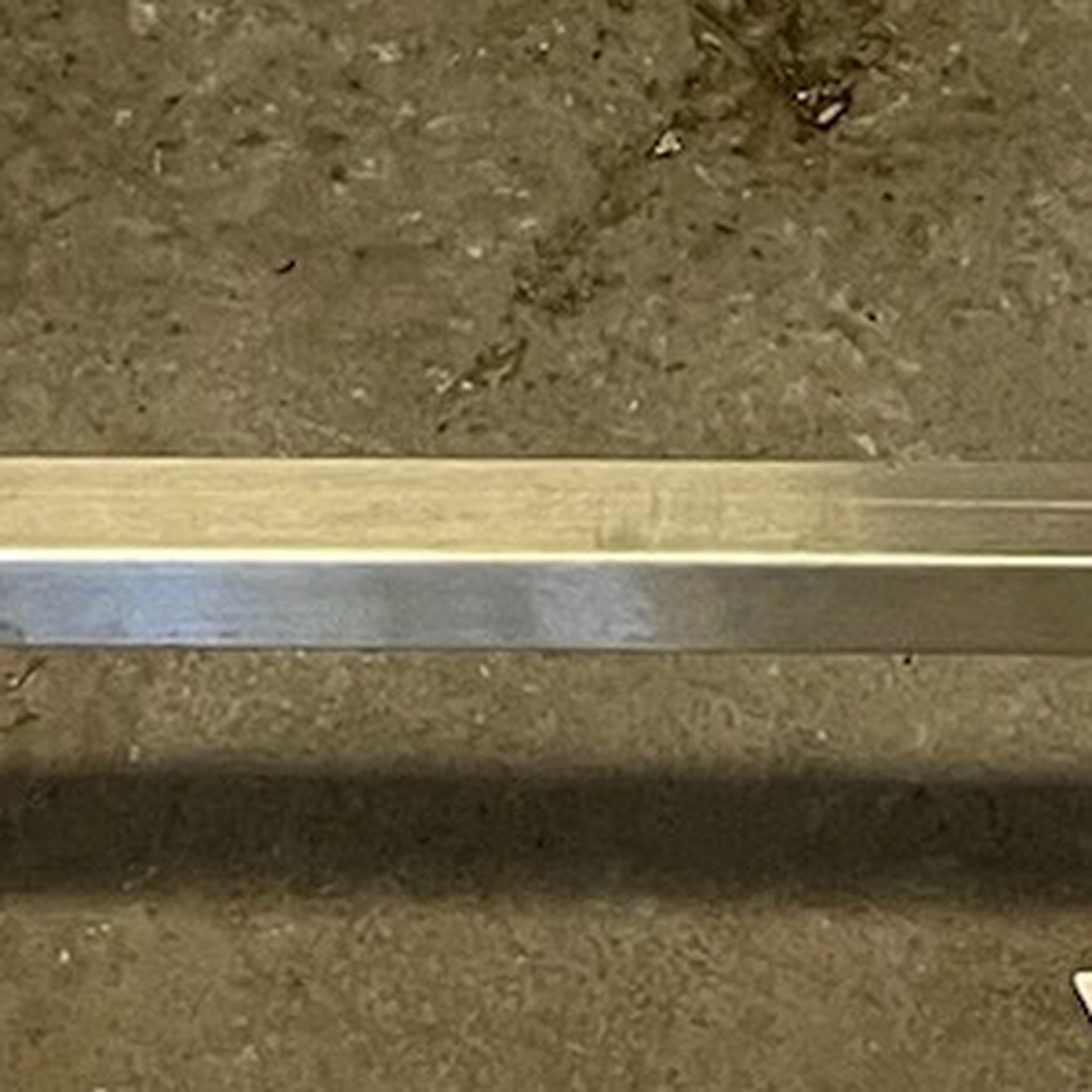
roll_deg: +2.2
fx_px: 5603
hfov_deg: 11.1
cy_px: -1318
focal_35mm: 157
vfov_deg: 10.0
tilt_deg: -31.9
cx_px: 484
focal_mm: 5.1
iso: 80
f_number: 1.6
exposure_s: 1/50
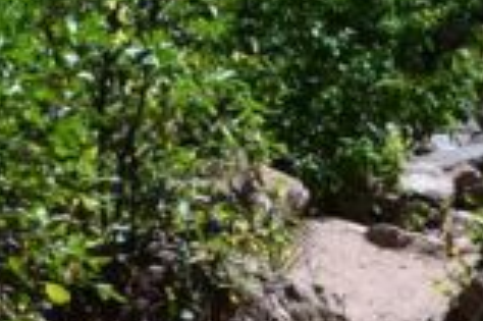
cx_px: 373
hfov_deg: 9.7
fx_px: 2842
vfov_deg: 6.5
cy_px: 60
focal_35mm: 212
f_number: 10
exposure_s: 1/250
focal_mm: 35
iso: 280
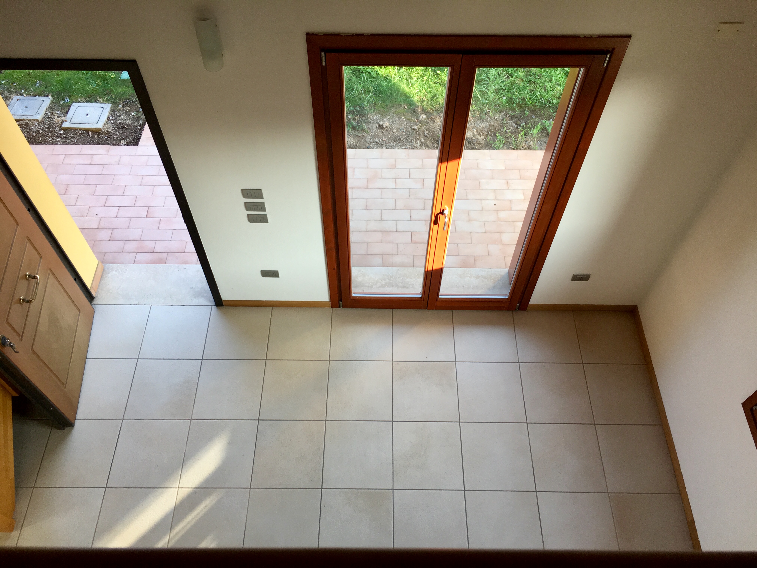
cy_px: 284
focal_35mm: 29
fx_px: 634
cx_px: 378
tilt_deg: -54.8
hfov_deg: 61.7
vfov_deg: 48.2
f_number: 2.2
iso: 40
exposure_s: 1/100
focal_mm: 4.15
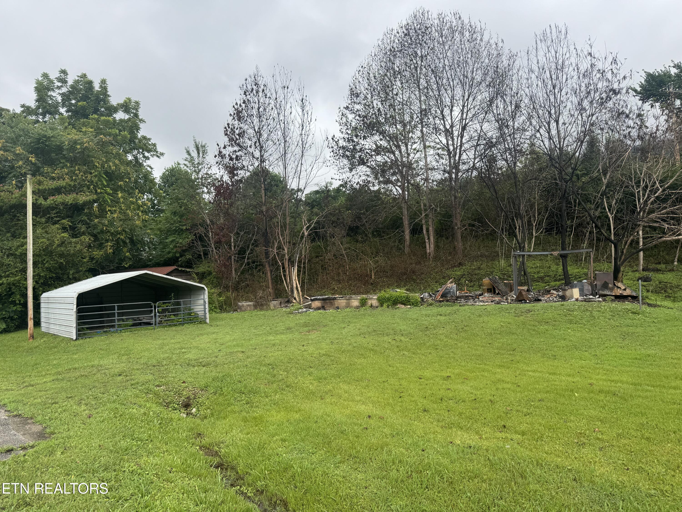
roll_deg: +1.9
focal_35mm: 24
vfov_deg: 56.8
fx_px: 473
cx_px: 341
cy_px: 256
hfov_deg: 71.6
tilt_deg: +1.2
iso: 80
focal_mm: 6.76
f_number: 1.78
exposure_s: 1/1172
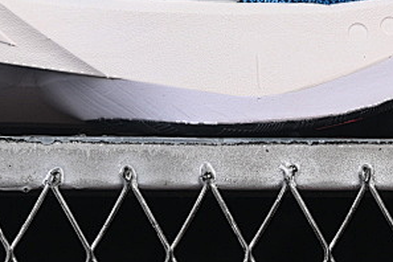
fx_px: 2980
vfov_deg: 5.0
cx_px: 54
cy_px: -160
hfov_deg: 7.5
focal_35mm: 273
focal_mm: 50
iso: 160
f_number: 8
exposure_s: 1/80
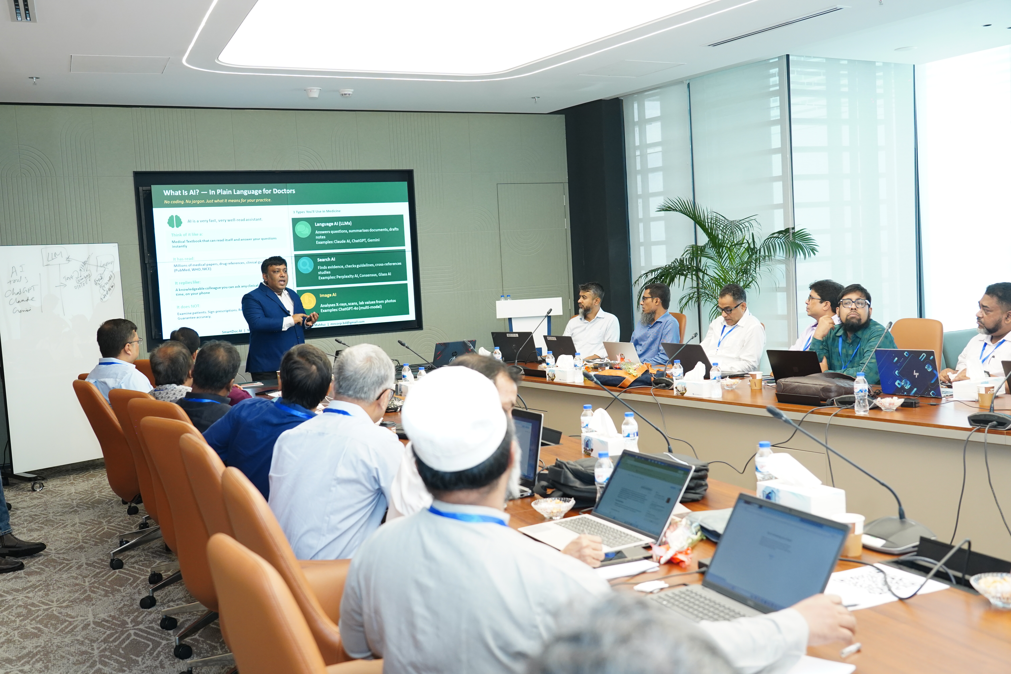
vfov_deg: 36.9
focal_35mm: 36
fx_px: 1011
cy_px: 337
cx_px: 506
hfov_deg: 53.1
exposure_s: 1/160
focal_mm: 36
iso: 2000
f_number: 4.5
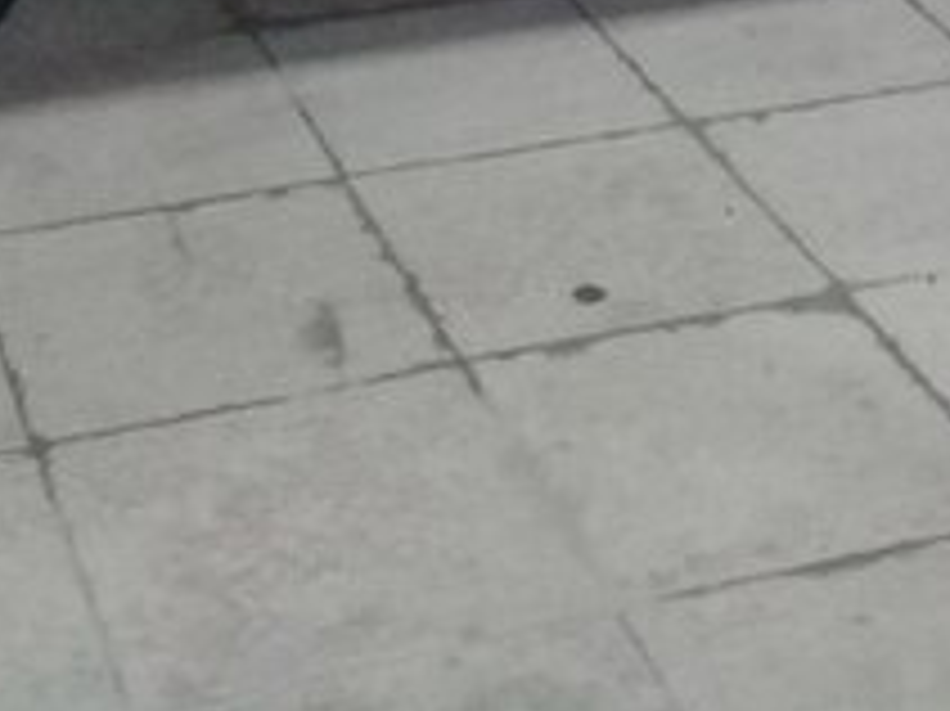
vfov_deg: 14.2
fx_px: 2661
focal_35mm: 97
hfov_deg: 20.2
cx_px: 621
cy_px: -353
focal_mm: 3.3
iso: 800
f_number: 2.2
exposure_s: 1/15
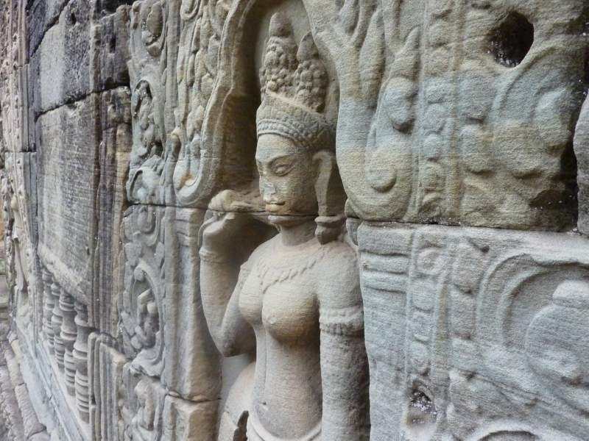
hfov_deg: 63.4
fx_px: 476
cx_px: 294
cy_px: 220
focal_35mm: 28
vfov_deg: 49.7
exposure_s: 1/30
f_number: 3.3
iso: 400
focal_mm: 4.1
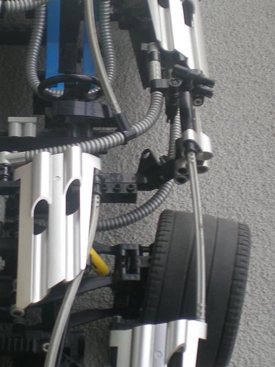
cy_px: 164
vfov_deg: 22.5
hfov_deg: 16.7
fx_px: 922
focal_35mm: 87
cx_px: 23
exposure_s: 1/76.4
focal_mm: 6.3
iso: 50
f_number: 3.1
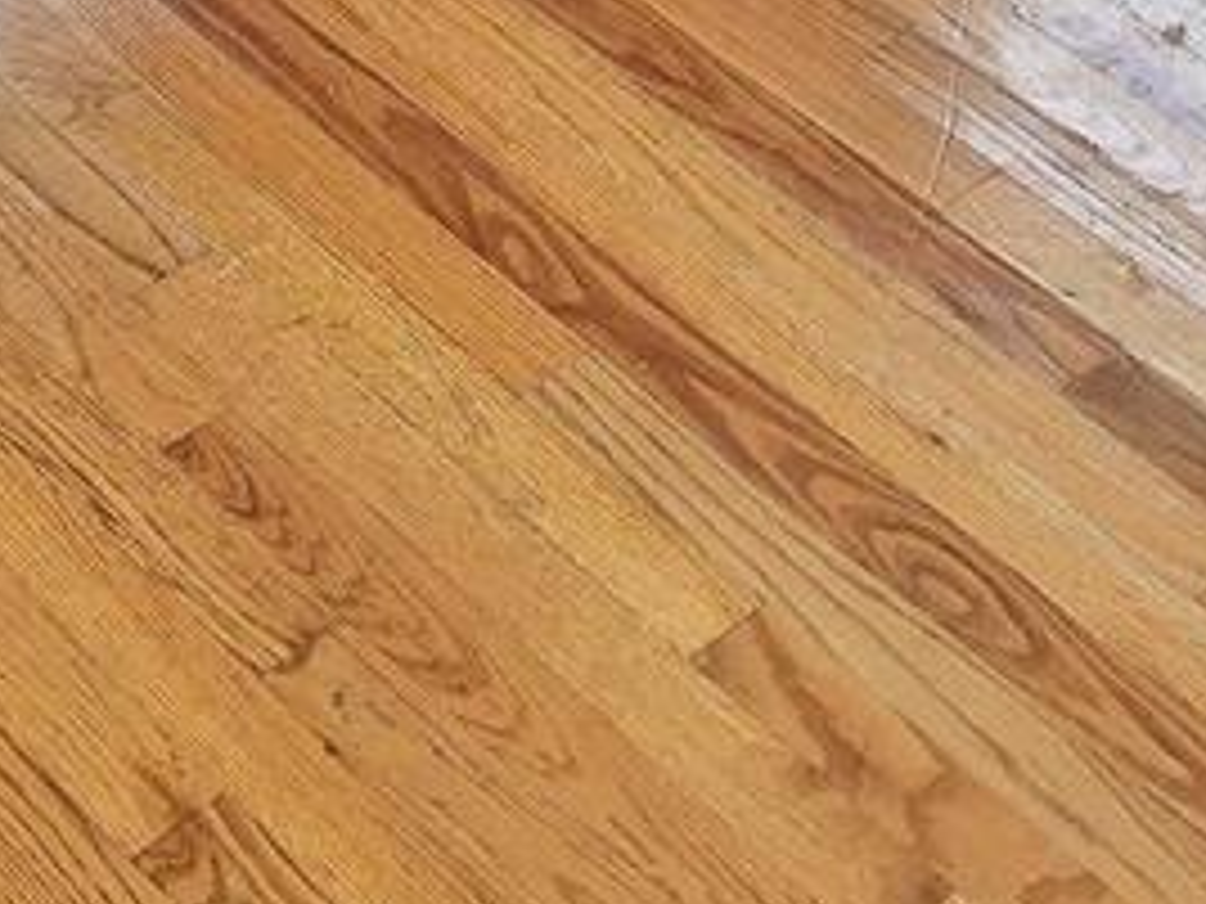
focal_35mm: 111
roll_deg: -4.4
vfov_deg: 12.2
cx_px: 324
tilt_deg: -29.4
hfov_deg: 17.6
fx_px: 3867
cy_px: -724
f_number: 2.2
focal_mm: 4.15
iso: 32
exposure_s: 1/60
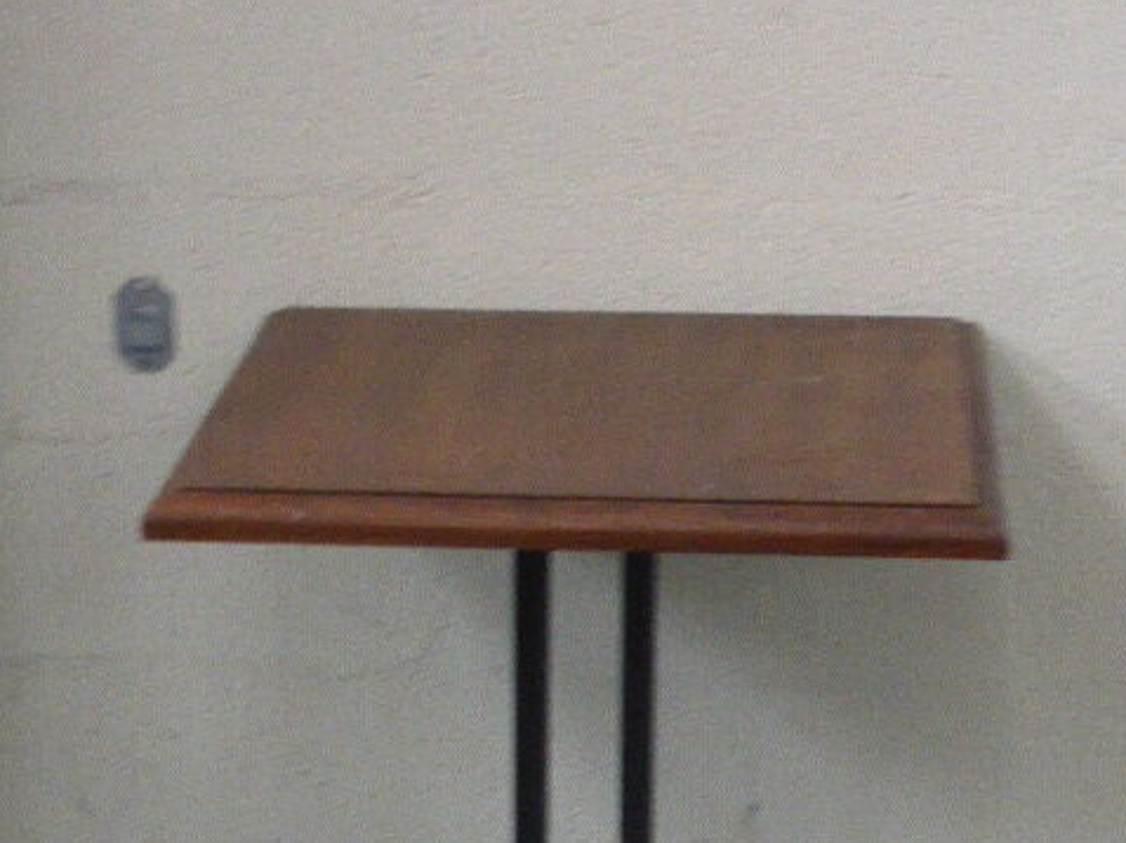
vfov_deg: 11.3
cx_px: 563
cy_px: 723
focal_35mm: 130
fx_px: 4227
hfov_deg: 15.2
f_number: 5.2
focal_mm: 16.1
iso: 1000
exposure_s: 1/4
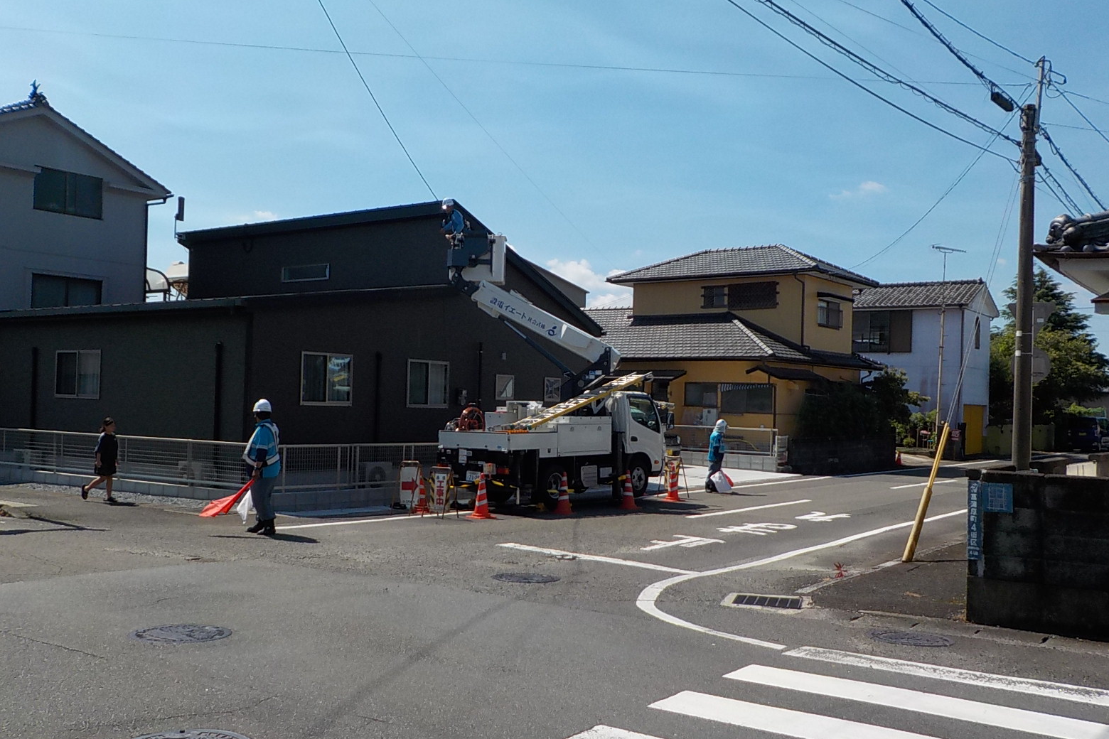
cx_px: 568
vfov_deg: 41.1
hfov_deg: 58.7
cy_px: 385
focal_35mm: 32
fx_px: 986
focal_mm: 4.1
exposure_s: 1/1600
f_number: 3.3
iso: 125
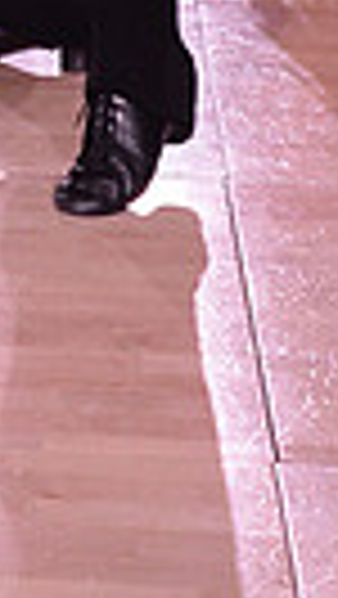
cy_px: -652
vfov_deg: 8.8
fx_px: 3626
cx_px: -286
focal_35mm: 228
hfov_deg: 5.3
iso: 2000
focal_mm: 50
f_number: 6.3
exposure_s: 1/250
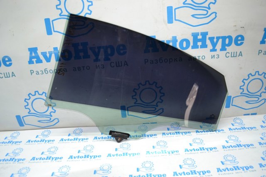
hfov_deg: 62.0
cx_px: 133
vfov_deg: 43.6
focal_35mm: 30
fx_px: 222
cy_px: 88
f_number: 4
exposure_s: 1/100
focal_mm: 20
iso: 400
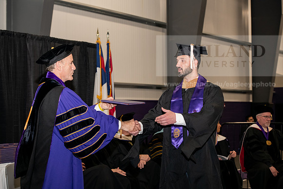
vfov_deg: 17.5
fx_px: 613
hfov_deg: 26.0
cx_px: 142
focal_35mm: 78
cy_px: 94
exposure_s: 1/200
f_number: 5.6
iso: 1600
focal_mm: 78
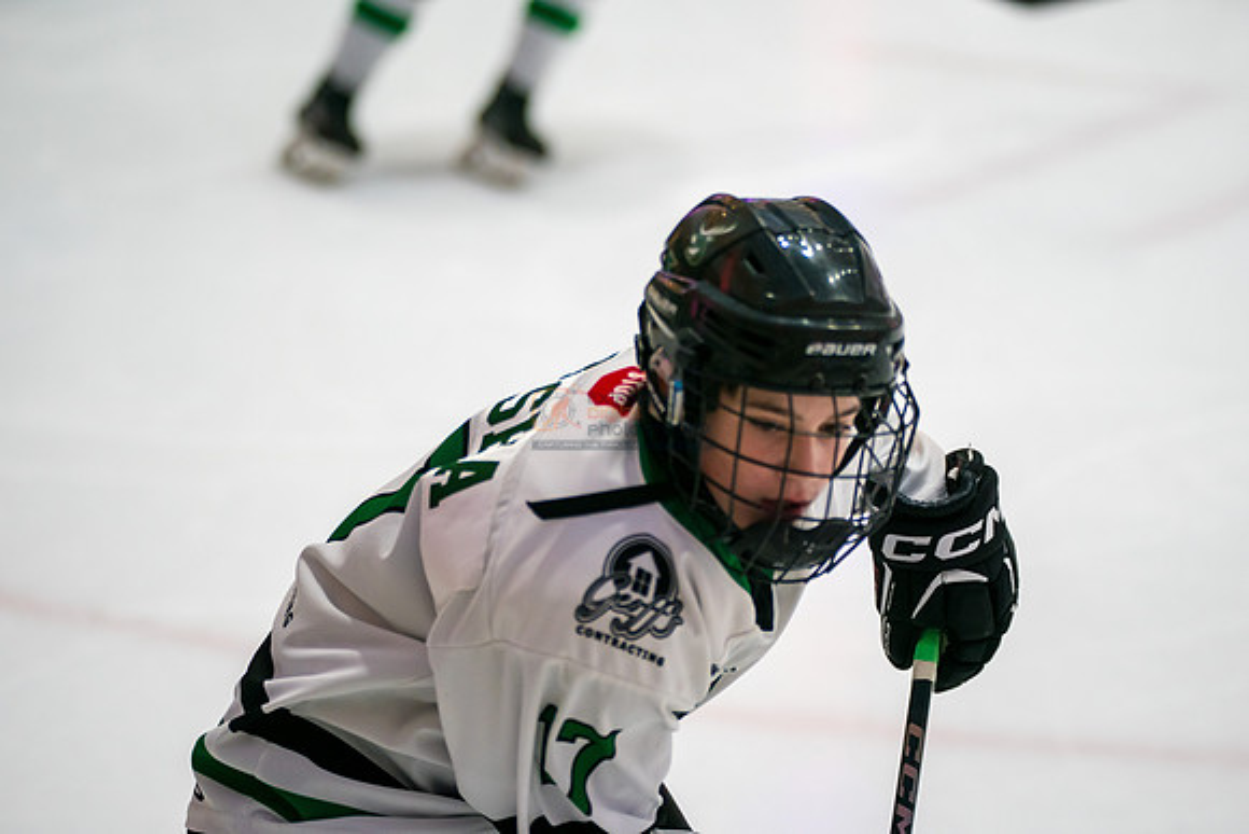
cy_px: 417
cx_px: 624
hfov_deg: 13.9
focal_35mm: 148
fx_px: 5136
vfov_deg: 9.3
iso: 2000
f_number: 3.2
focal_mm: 148
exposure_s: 1/1000
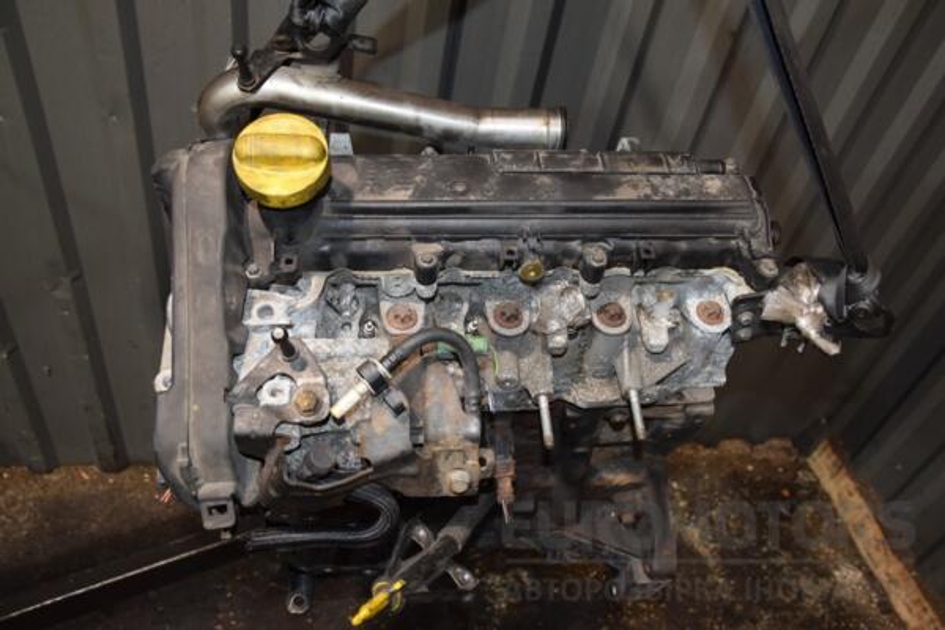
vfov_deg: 41.7
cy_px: 315
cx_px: 472
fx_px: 827
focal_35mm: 32
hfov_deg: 59.5
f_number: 5
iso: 800
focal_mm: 21
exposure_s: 1/60
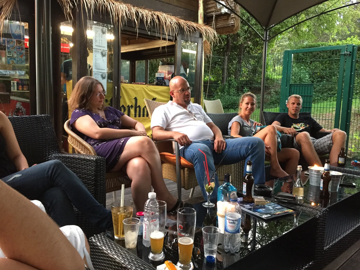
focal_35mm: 29
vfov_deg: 48.2
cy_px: 135
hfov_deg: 61.7
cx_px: 180
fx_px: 302
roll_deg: -2.9
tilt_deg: -6.3
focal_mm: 4.15
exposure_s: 1/30
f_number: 2.2
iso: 200
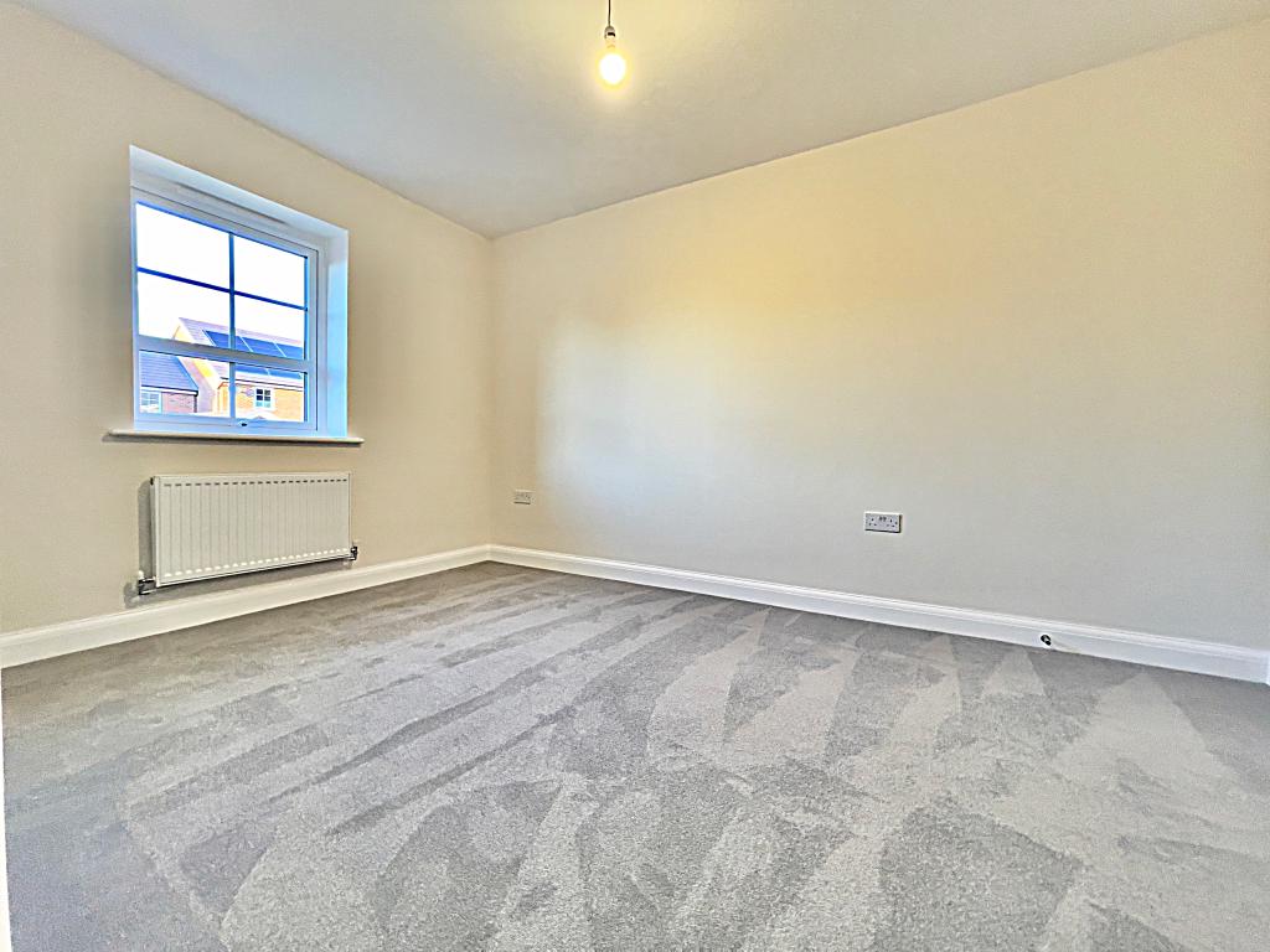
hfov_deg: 106.2
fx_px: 477
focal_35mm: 13
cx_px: 635
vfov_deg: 89.9
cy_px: 476
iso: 200
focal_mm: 1.54
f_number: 2.4
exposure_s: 1/50
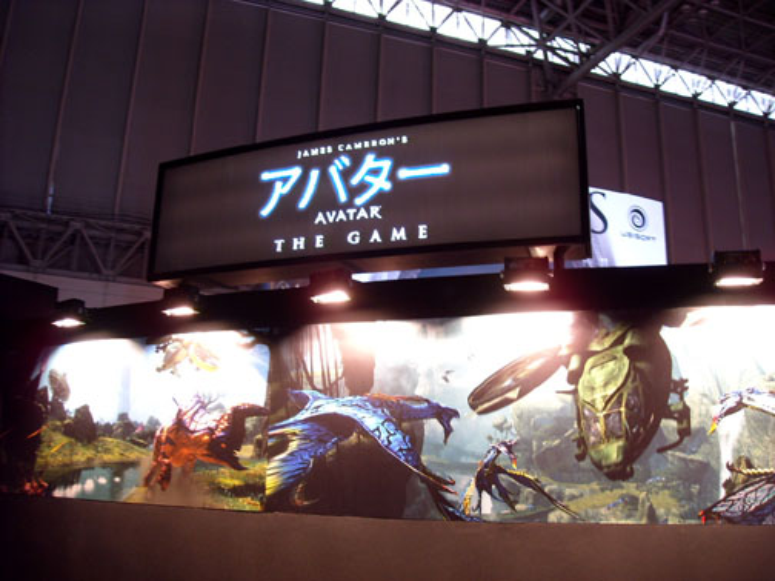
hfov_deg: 52.6
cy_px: 290
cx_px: 388
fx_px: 784
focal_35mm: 35
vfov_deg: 40.7
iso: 118
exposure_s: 1/8
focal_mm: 5.7
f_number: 2.8
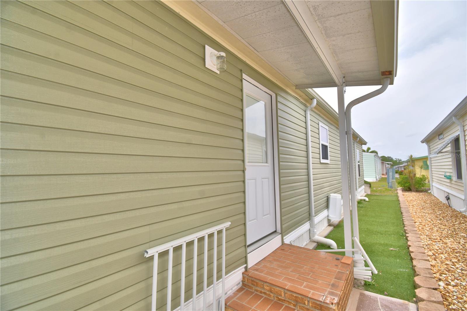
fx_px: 195
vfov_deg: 77.3
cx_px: 234
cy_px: 156
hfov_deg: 100.4
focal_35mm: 15
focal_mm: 10
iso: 100
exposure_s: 1/250
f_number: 8
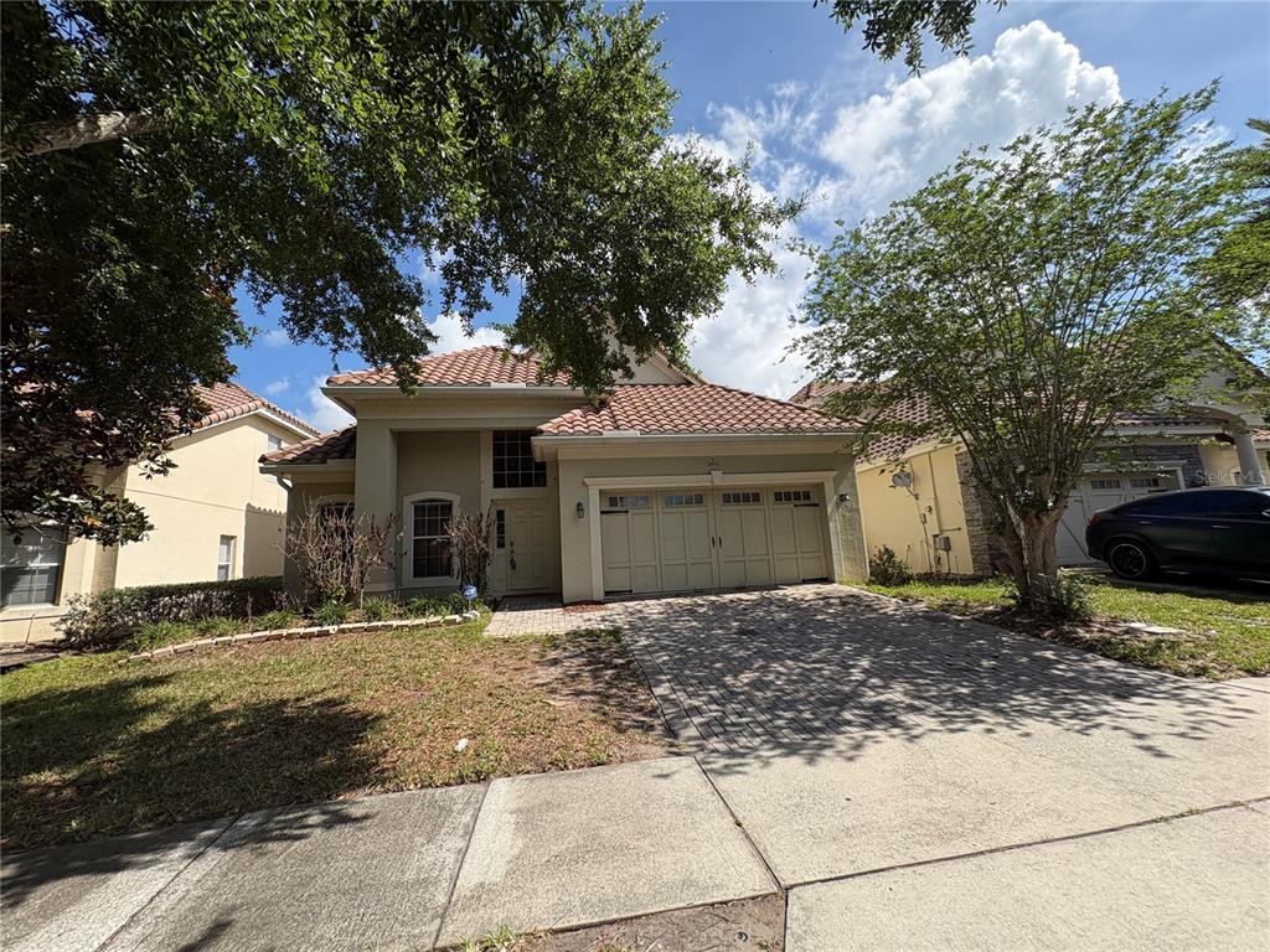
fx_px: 514
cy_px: 476
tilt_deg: +11.7
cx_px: 635
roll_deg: +2.2
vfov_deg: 85.7
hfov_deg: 102.1
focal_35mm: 14
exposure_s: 1/1449
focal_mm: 2.22
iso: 64
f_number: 2.2
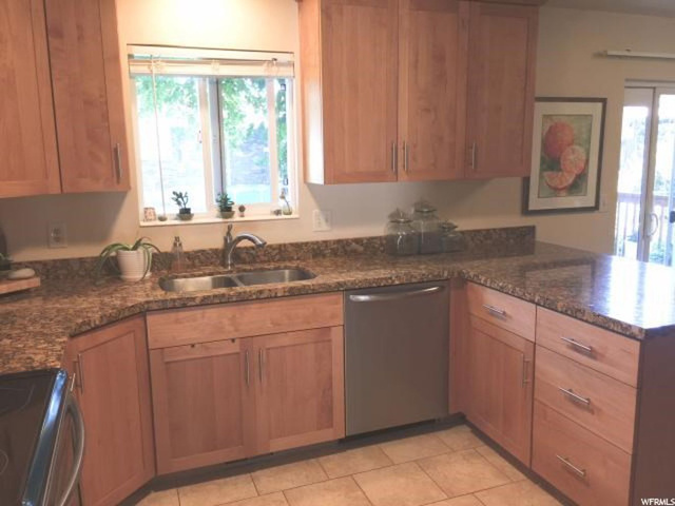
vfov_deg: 48.2
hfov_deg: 61.7
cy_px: 253
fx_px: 565
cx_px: 338
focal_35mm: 29
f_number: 2.2
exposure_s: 1/15
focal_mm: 4.15
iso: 32
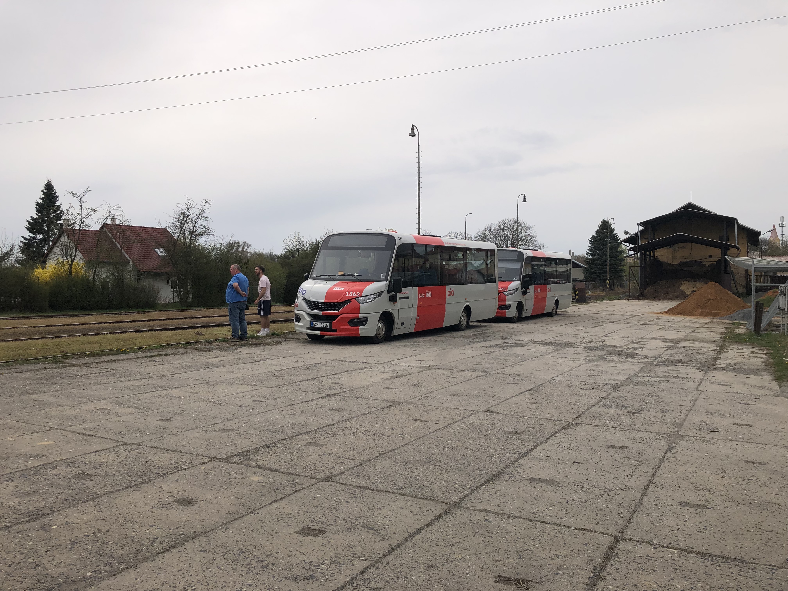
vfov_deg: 49.7
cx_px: 394
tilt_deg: -0.3
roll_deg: +0.3
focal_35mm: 28
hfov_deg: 63.4
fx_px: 637
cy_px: 296
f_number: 1.8
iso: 20
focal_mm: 3.99
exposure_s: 1/1869
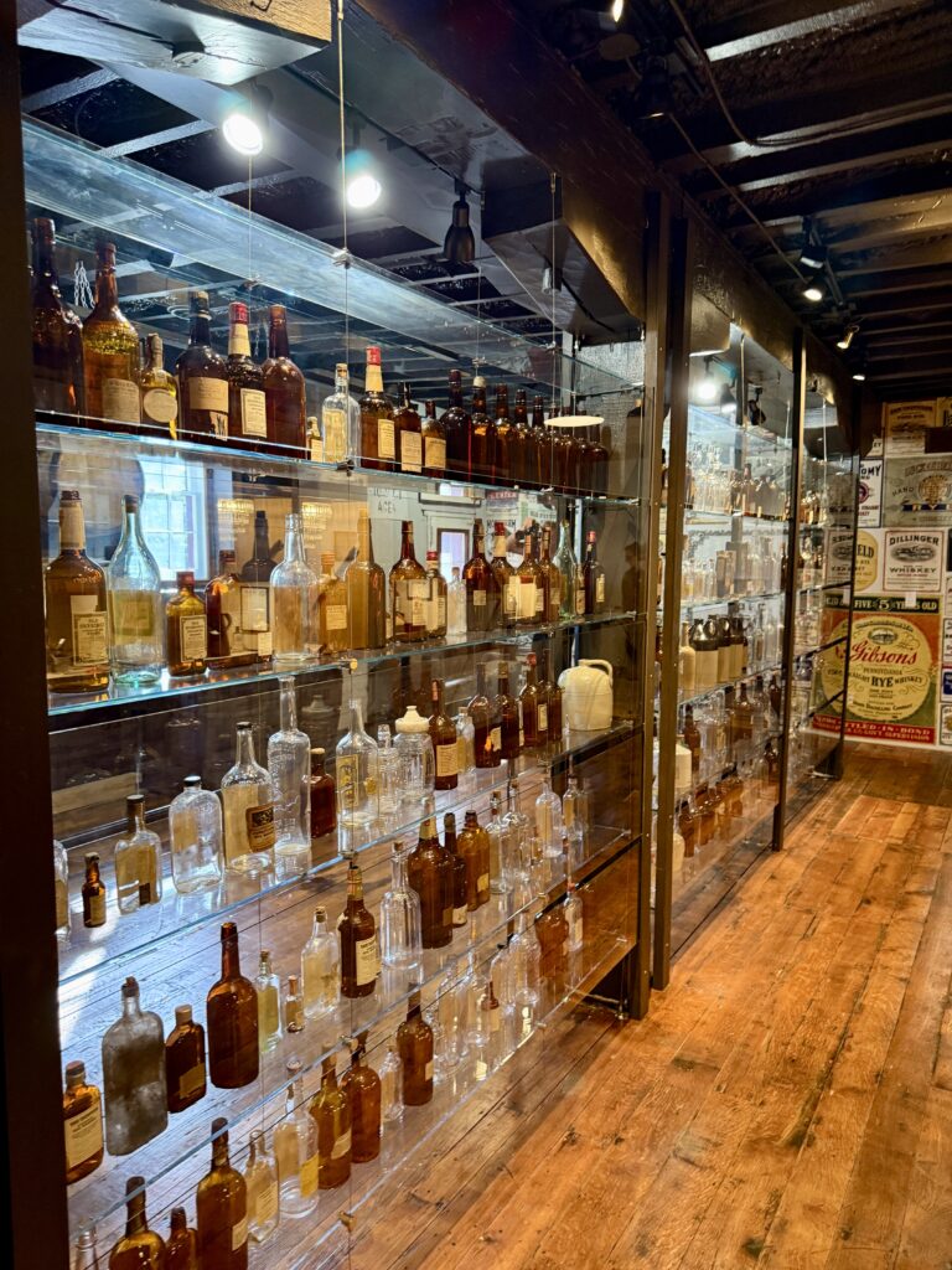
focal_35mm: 24
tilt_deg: -5.0
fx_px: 880
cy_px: 635
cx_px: 476
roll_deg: +1.5
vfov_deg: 71.6
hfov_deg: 56.8
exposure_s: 1/60
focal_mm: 6.76
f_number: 1.78
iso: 400
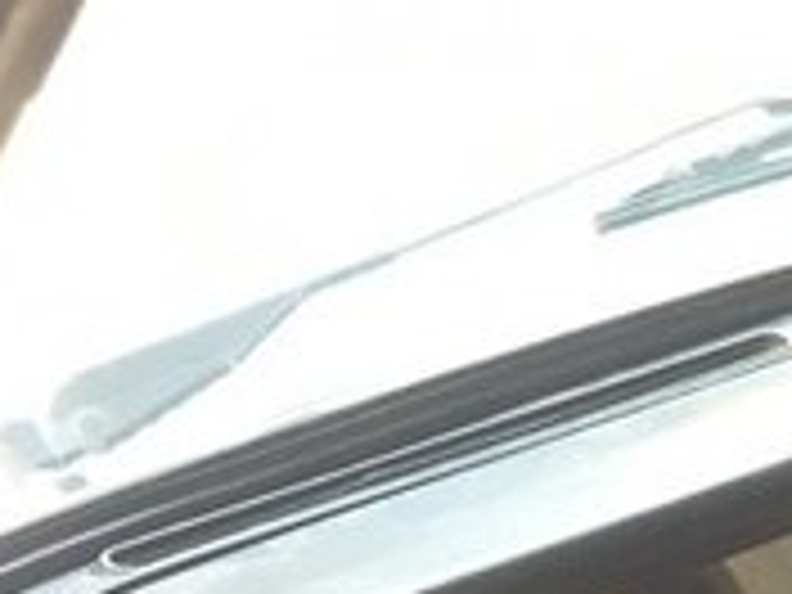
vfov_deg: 12.4
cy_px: 1078
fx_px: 2494
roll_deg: -1.6
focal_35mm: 109
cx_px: 1426
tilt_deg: -31.2
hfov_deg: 15.5
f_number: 2.2
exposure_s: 1/33
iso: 32
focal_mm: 4.15
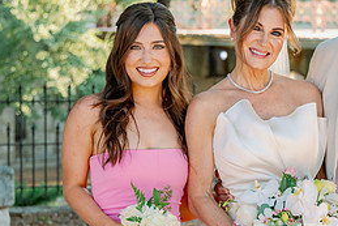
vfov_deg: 11.1
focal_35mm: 124
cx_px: 313
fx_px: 1165
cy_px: 114
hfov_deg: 16.3
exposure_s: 1/400
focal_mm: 53
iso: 500
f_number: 3.5
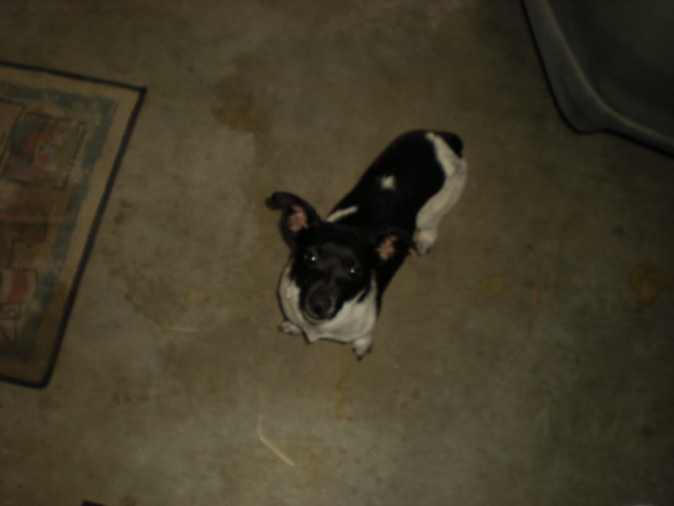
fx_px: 740
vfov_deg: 37.7
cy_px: 253
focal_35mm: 38
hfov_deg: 49.0
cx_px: 337
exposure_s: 1/30
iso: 64
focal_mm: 6.3
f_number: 3.1
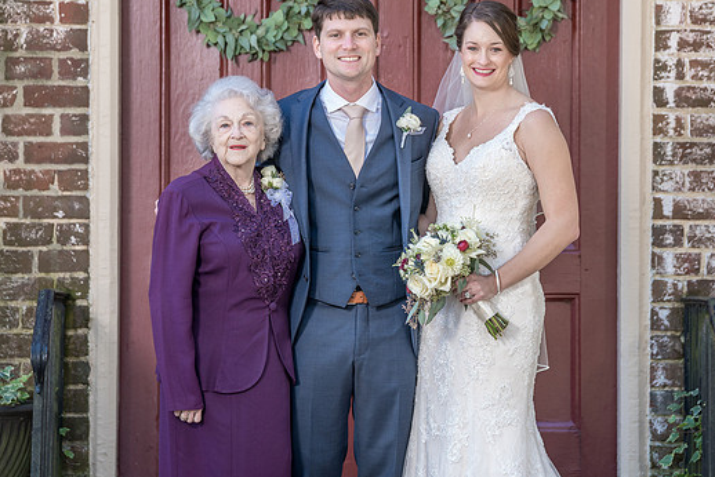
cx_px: 383
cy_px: 173
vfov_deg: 6.9
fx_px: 3974
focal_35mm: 200
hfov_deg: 10.3
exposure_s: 1/200
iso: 400
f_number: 4
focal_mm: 155
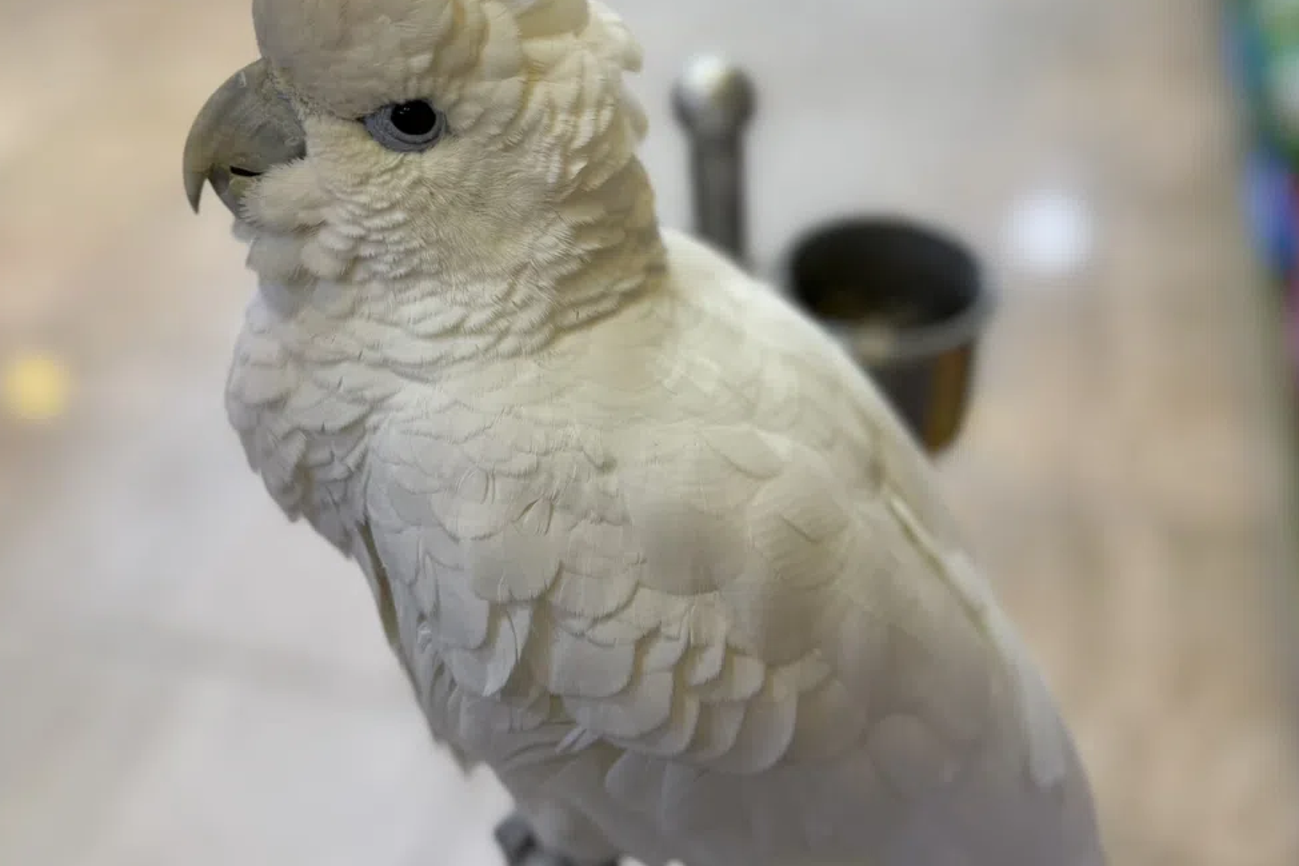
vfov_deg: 37.1
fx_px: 1263
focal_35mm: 35
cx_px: 629
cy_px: 241
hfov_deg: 54.4
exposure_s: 1/100
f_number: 1.78
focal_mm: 6.76
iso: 80
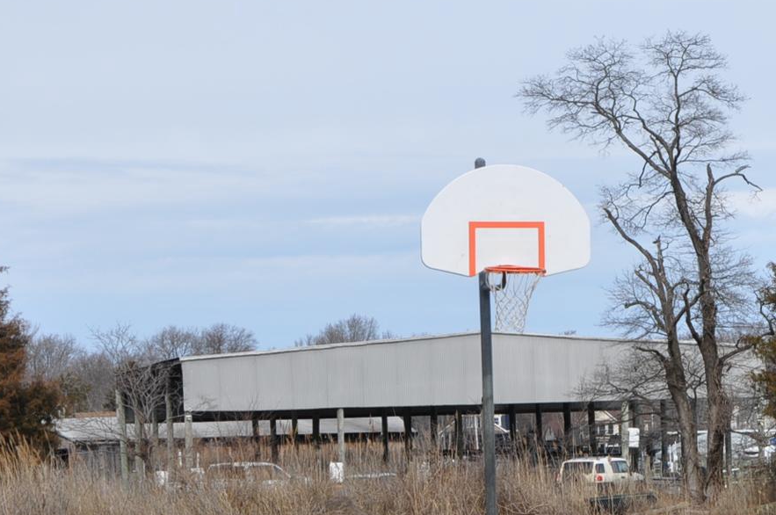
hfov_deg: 11.3
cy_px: 473
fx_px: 3896
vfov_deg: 7.5
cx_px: 762
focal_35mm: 181
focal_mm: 52
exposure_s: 1/320
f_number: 9
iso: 200
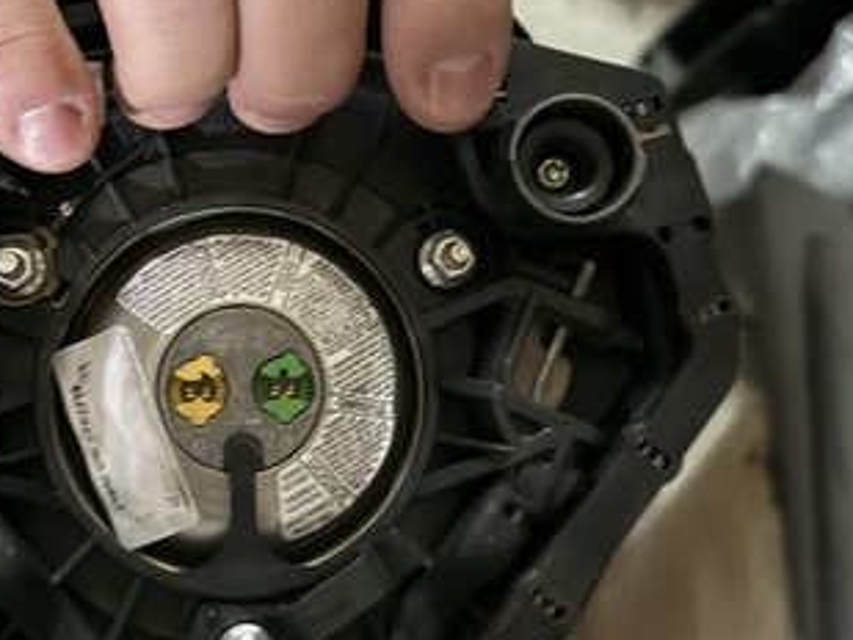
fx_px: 863
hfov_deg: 51.4
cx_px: 271
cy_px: 273
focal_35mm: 35
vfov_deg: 40.6
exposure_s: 1/25
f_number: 1.78
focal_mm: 6.76
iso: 1600
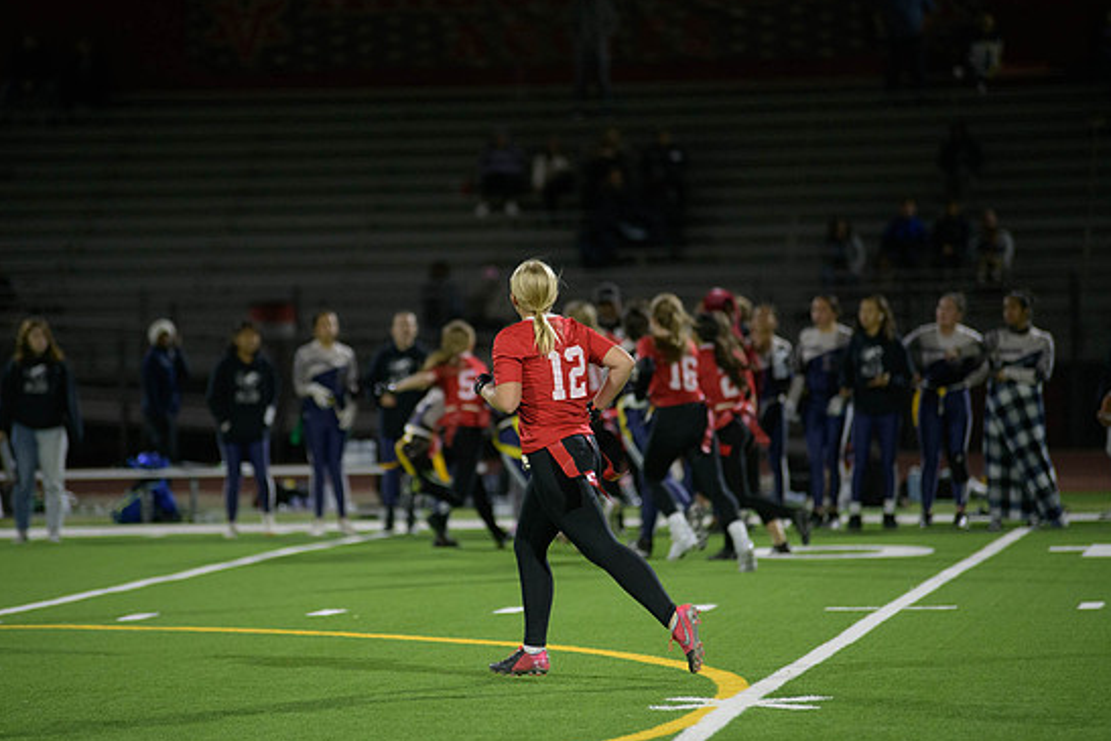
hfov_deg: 9.7
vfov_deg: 6.5
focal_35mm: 212
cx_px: 534
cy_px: 381
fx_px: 6544
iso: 2800
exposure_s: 1/640
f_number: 2.8
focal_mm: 200
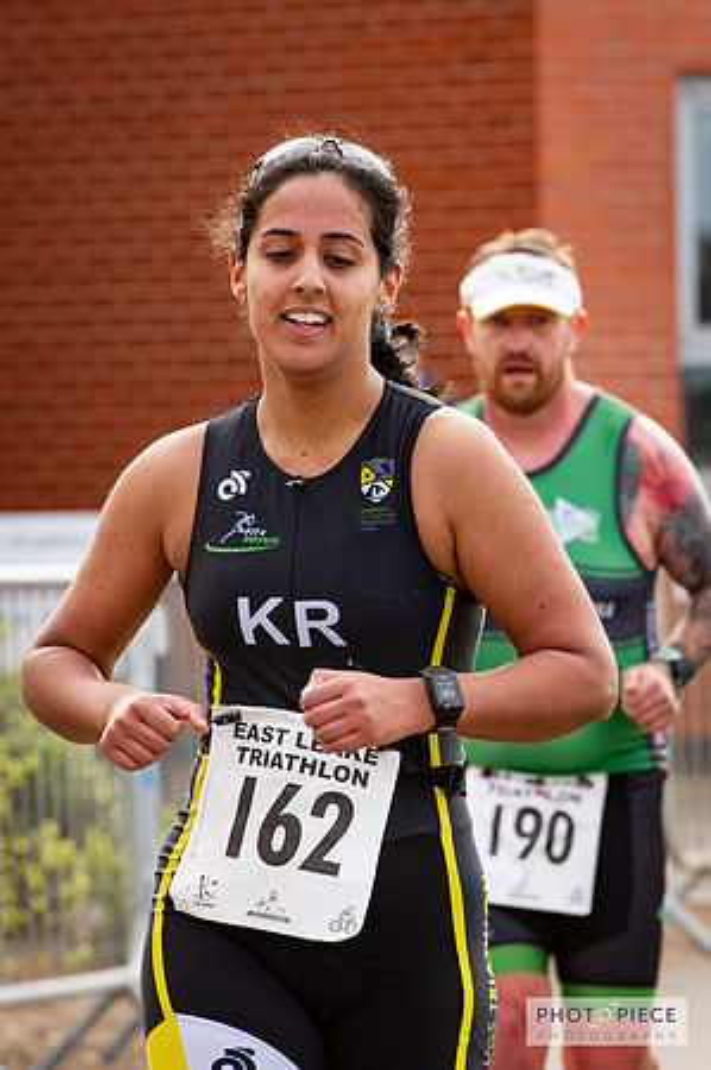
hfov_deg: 3.5
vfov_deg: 5.3
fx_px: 11586
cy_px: 375
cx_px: 589
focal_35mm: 390
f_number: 6.3
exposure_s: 1/1000
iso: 1100
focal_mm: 200
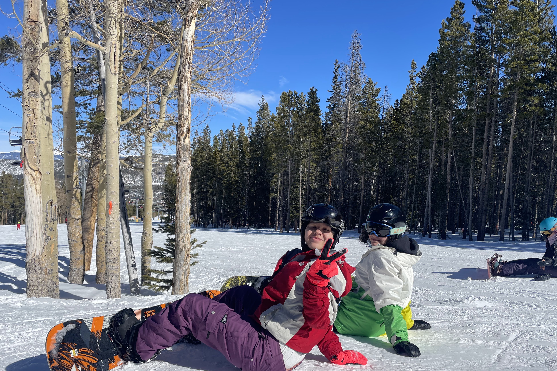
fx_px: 433
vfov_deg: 46.3
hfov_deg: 65.5
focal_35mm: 28
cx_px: 286
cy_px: 206
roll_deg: -1.1
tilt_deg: -4.3
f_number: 1.6
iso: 32
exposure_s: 1/6494
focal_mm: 4.2
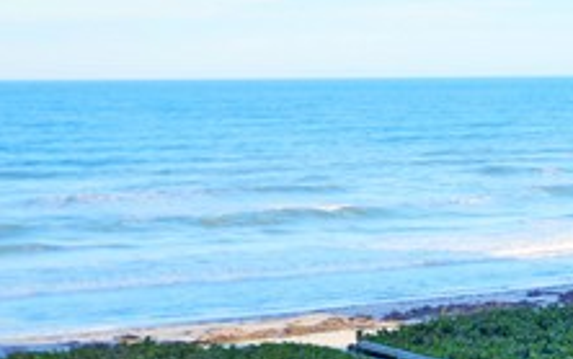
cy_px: 529
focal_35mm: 106
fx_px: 1656
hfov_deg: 18.5
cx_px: 697
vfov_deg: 11.8
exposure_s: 1/80
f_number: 4.5
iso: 100
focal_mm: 24
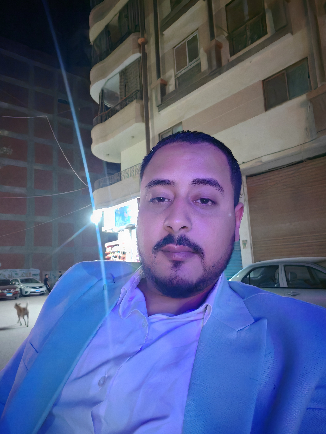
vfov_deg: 69.4
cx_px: 163
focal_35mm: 25
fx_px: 314
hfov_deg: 54.9
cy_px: 217
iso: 2000
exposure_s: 1/17
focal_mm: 2.98
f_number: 2
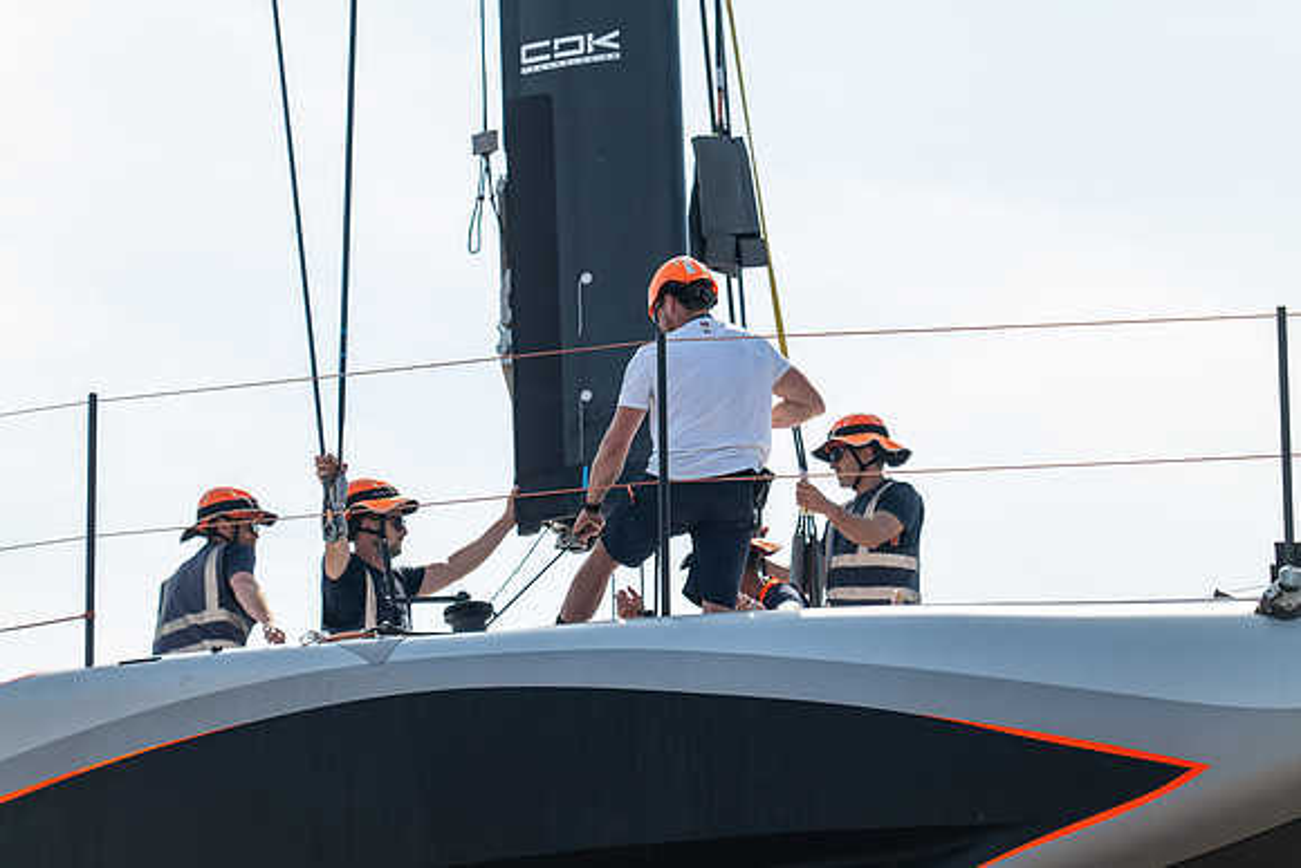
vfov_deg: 6.9
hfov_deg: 10.3
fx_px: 7229
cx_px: 650
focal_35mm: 200
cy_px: 434
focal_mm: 200
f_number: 3.5
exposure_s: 1/2000
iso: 100
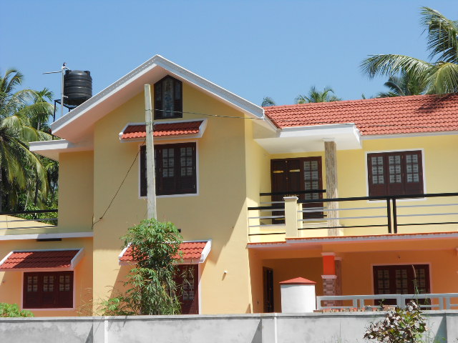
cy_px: 172
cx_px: 229
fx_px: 873
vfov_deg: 22.3
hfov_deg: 29.4
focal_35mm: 66
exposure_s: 1/400
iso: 80
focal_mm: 11.8
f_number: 5.3
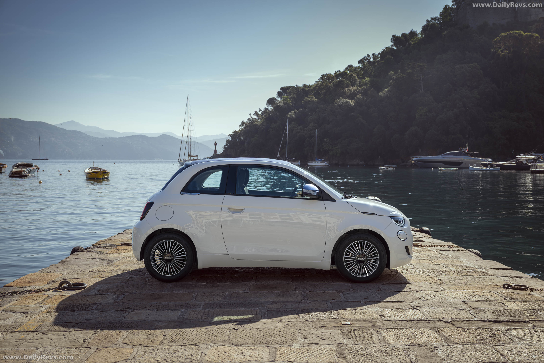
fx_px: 574
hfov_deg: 50.7
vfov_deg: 35.1
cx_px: 272
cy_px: 182
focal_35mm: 38
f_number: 4
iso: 40
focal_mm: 38
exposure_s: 1/400
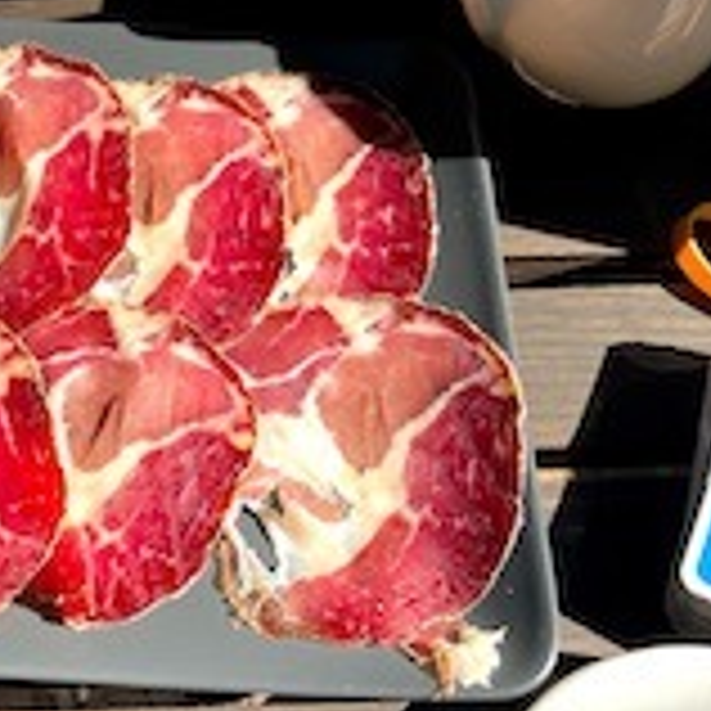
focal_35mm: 54
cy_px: 302
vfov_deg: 31.6
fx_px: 1255
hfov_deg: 29.3
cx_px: -22
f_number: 1.6
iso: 32
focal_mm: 4.2
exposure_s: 1/1289
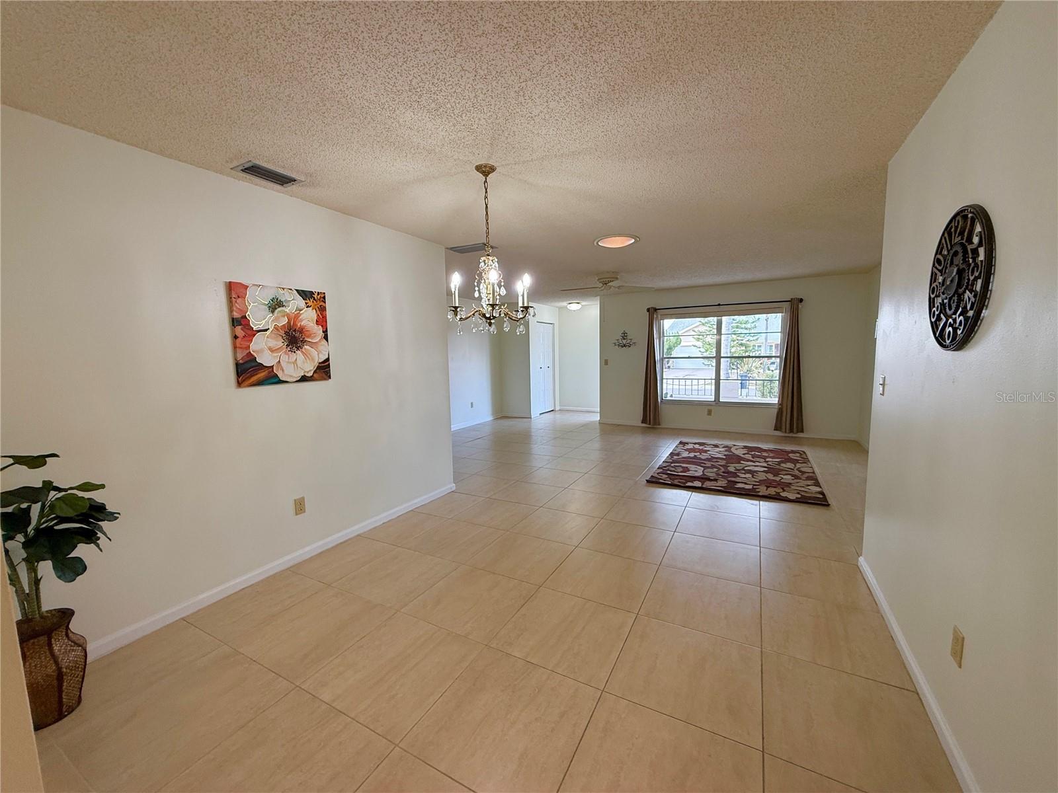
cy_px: 396
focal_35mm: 14
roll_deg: +1.1
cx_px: 529
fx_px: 428
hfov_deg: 102.1
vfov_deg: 85.7
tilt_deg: -5.2
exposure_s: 1/120
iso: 125
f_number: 2.2
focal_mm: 2.22
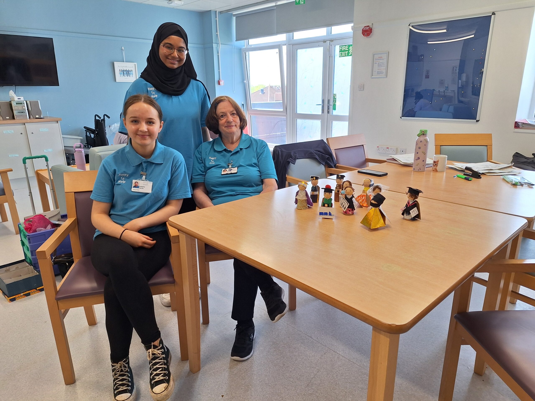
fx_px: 355
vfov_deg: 58.9
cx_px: 268
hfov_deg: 73.9
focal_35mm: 23
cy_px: 200
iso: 40
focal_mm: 5.54
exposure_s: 1/105
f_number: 1.8
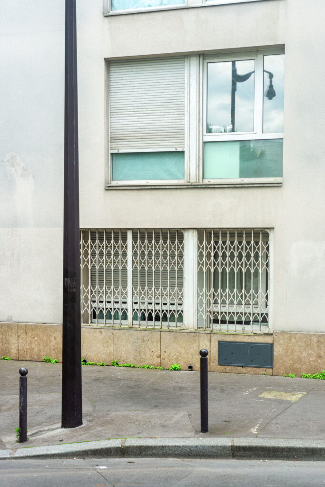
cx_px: 162
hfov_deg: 27.0
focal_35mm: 50
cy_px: 244
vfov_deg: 39.6
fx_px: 677
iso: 160
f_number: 5
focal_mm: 50
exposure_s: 1/640
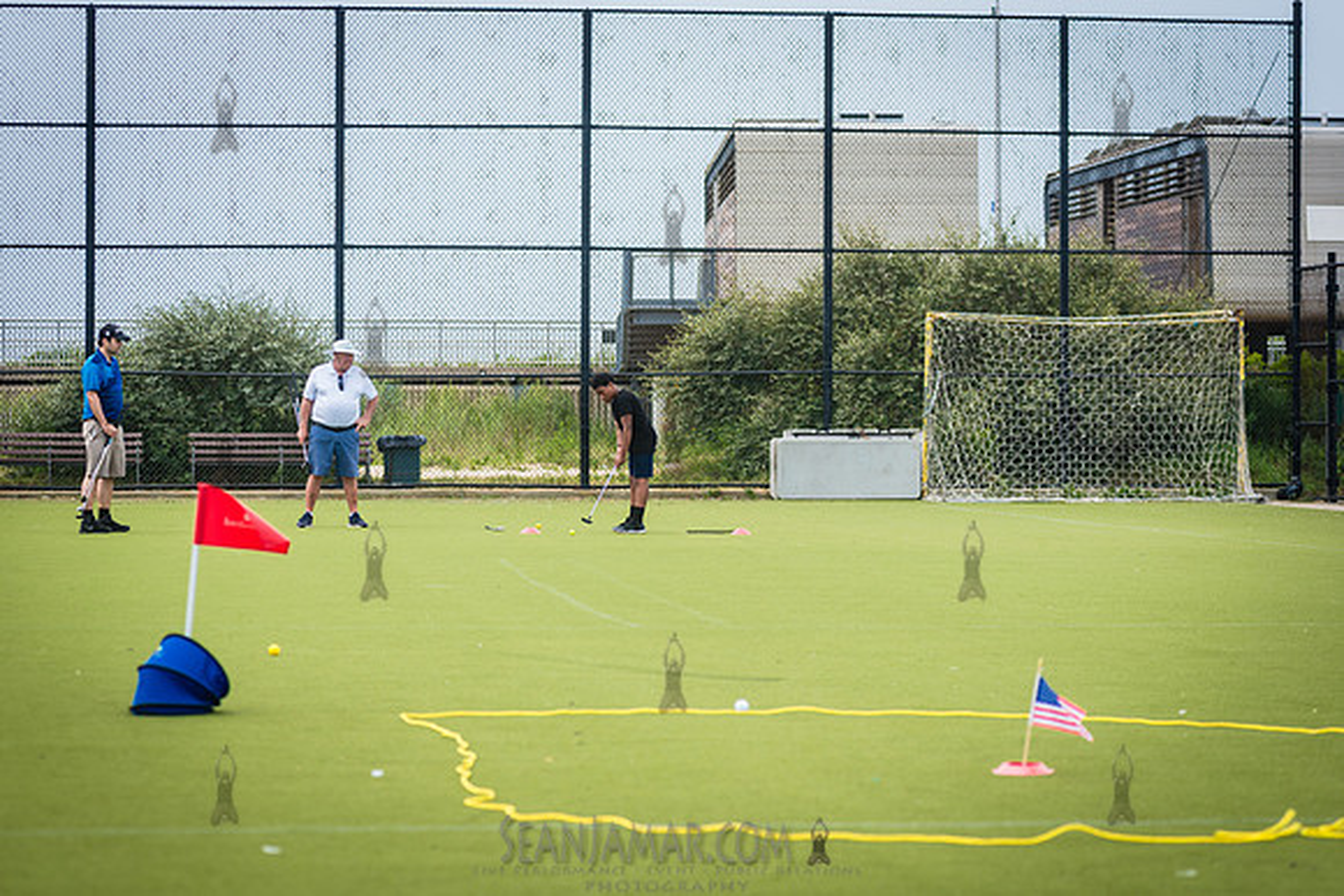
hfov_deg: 19.1
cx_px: 672
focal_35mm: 107
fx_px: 3987
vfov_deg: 12.8
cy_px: 448
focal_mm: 105
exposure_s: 1/1000
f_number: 4
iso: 250
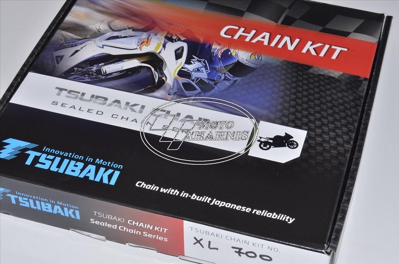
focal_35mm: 78
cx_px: 200
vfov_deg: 17.4
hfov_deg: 26.0
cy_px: 132
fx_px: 863
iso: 160
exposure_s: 1/200
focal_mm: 52
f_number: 16
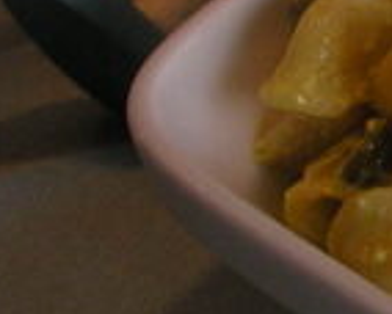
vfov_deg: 7.8
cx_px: 894
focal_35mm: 195
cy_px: -99
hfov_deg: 9.0
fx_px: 2265
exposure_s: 1/181
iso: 100
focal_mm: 5.6
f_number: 2.7
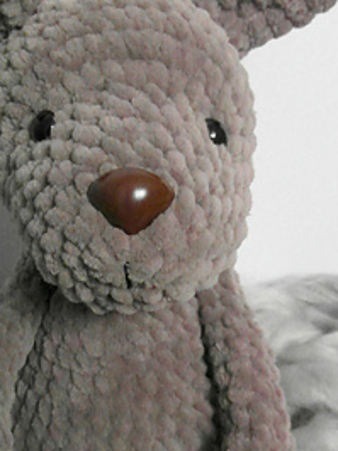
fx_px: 754
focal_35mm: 58
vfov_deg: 33.1
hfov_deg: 25.1
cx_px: 104
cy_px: 283
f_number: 3.2
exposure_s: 1/30
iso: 640
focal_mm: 4
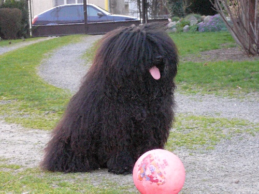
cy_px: 97
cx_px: 130
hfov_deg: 19.1
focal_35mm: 103
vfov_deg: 14.4
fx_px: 771
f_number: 3.8
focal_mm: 12.2
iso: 400
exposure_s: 1/30
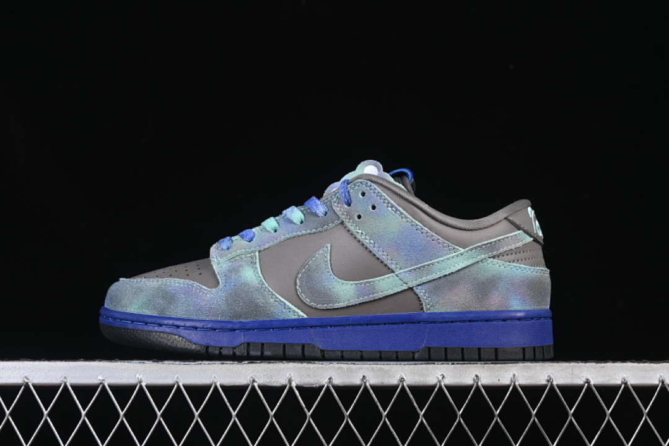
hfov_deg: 27.0
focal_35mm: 75
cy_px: 223
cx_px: 334
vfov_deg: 18.2
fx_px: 1394
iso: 160
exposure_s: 1/60
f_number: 7.1
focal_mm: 50
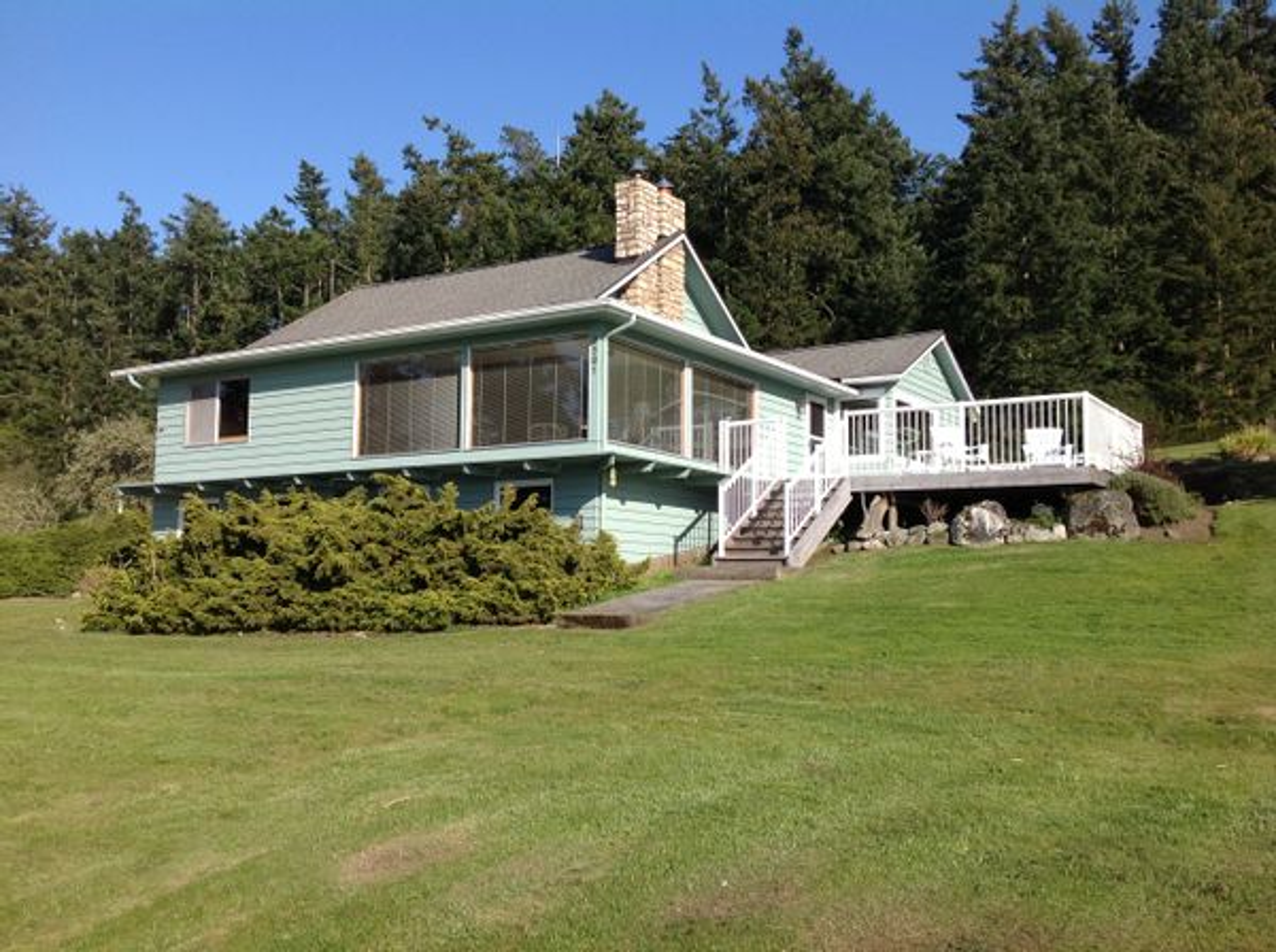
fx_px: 1288
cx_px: 638
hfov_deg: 52.7
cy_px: 476
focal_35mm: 35
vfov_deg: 40.6
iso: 50
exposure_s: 1/1374
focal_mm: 4.28
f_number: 2.4
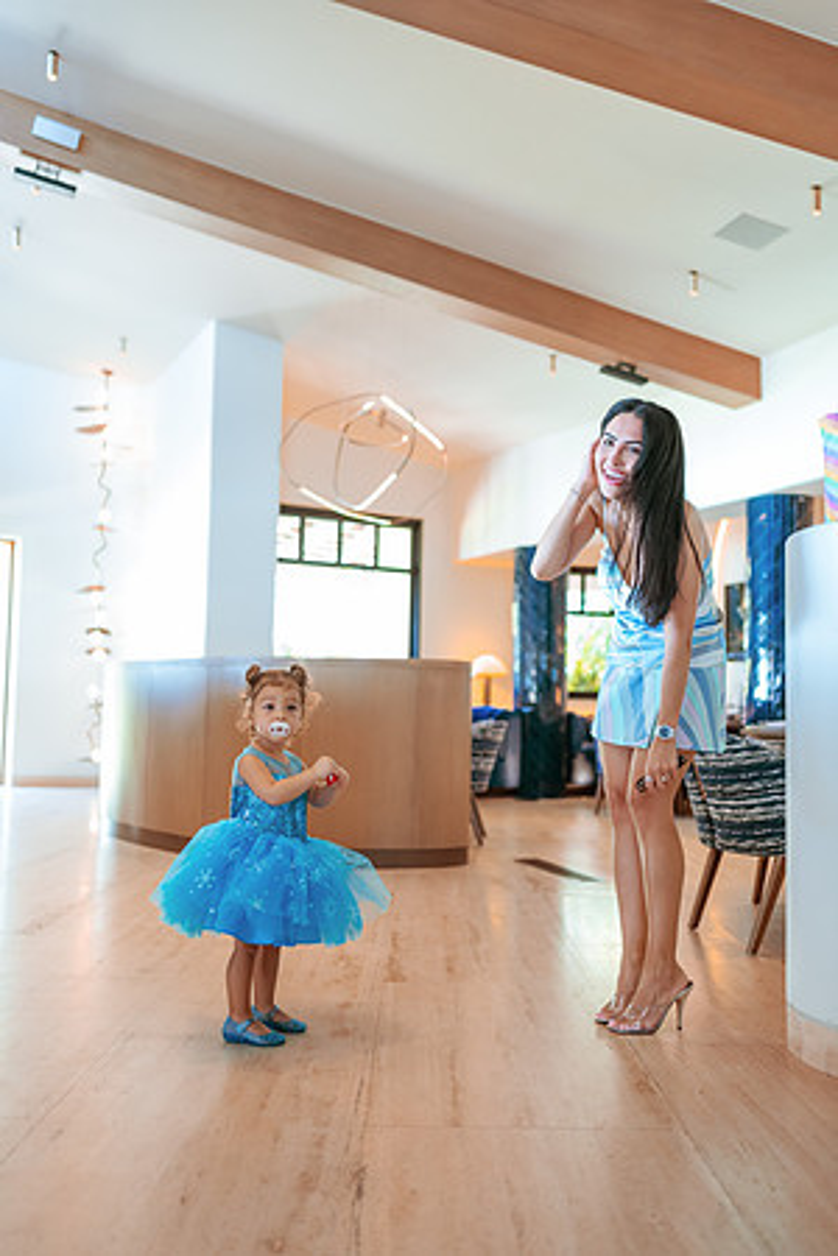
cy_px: 628
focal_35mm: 35
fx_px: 1222
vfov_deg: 54.4
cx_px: 419
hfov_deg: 37.9
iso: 1600
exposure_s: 1/200
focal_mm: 35
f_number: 1.8
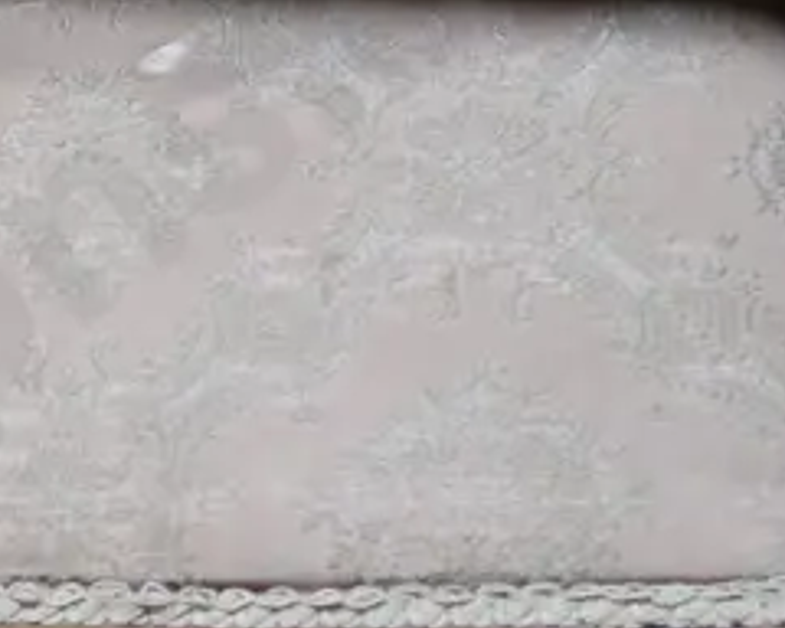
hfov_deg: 12.2
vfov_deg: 10.2
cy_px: 625
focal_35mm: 150
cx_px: -435
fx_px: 3485
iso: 400
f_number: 4
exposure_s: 1/60
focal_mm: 18
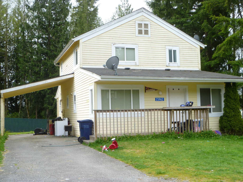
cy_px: 91
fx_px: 330
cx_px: 122
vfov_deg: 30.9
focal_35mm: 47
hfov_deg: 40.4
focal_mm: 8.4
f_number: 3.8
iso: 80
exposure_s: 1/125
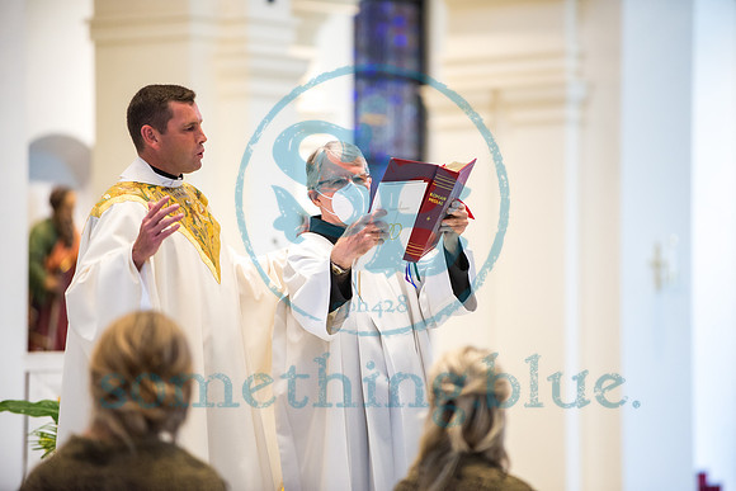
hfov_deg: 9.7
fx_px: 4333
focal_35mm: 212
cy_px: 246
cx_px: 380
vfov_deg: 6.5
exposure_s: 1/250
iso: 1250
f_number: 2.8
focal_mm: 200
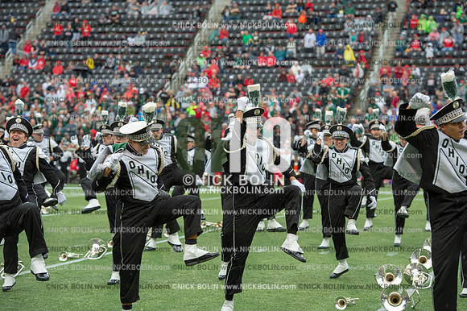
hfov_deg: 17.7
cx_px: 234
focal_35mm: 116
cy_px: 156
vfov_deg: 11.8
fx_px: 1504
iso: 400
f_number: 4
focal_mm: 116
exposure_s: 1/500
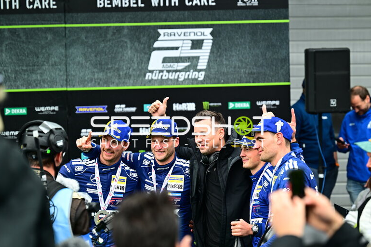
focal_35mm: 161
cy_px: 126
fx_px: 1659
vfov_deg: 8.5
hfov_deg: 12.8
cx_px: 180
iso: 250
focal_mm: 155
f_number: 4
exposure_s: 1/500
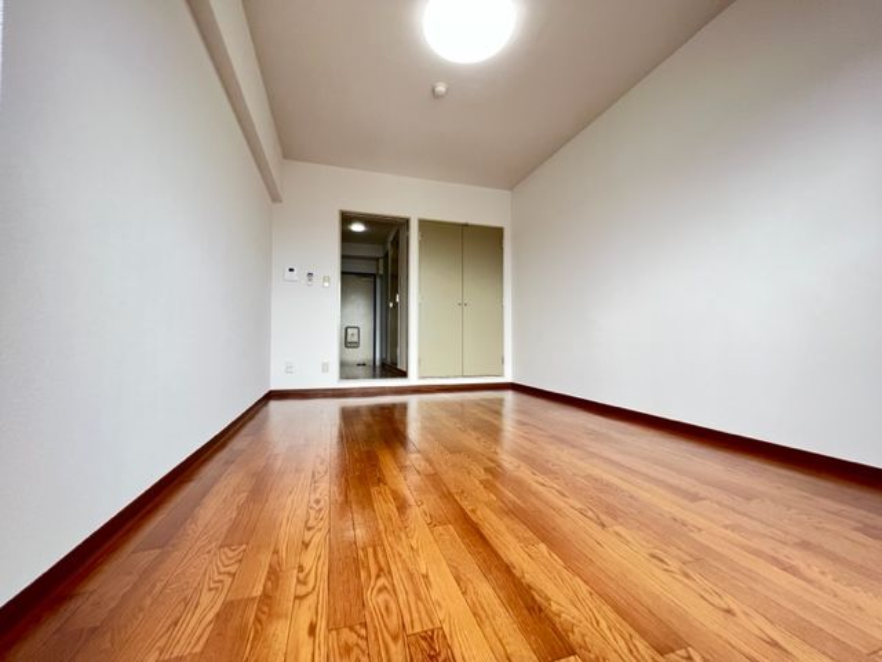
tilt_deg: +2.1
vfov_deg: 89.9
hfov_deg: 106.2
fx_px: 331
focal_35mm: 13
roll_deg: -1.0
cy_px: 331
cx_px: 441
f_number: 1.8
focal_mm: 1.57
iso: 250
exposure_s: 1/120
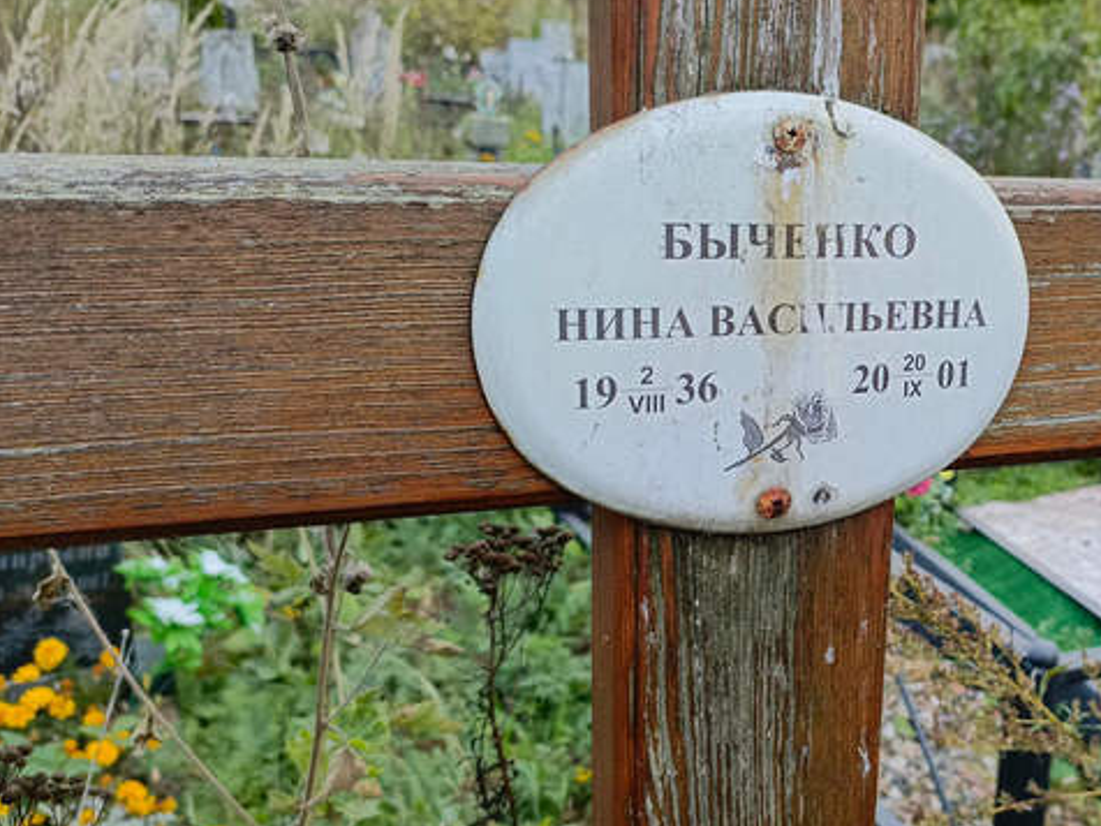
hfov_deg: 42.5
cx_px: 902
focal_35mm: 42
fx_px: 1336
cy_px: 491
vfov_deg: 34.3
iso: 110
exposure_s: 1/292
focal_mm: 4.76
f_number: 1.69
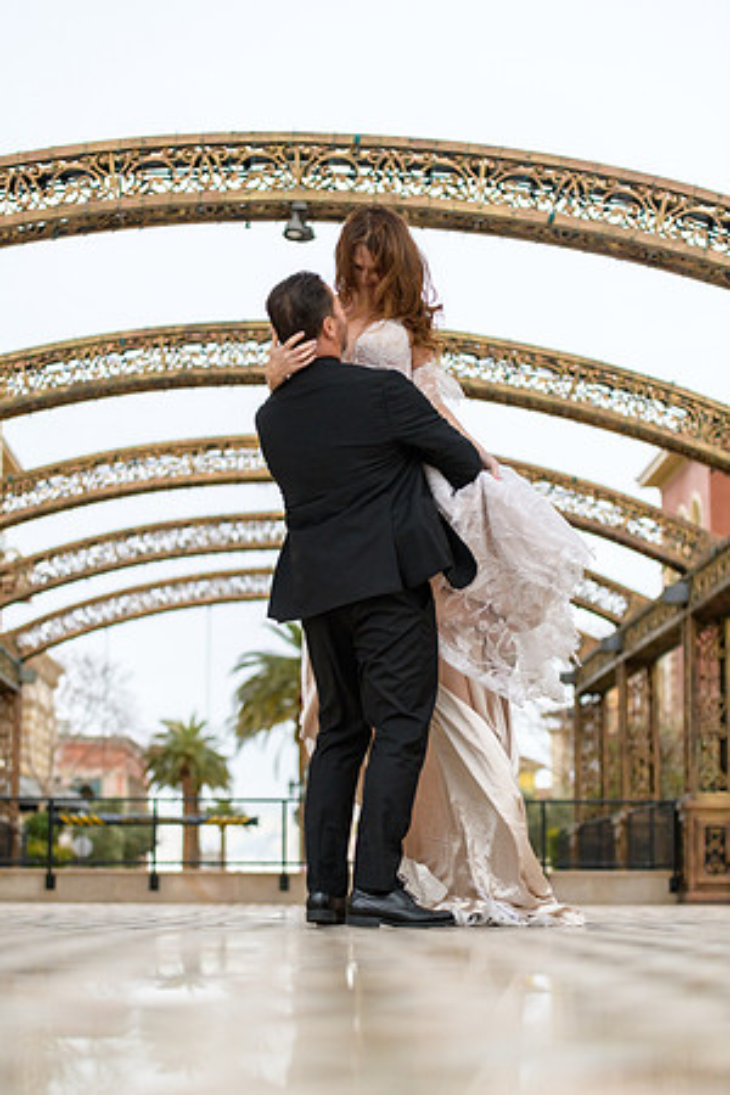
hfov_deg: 19.5
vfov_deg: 28.8
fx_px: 2129
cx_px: 365
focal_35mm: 70
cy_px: 548
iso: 400
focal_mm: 70
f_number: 2.8
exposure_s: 1/3200
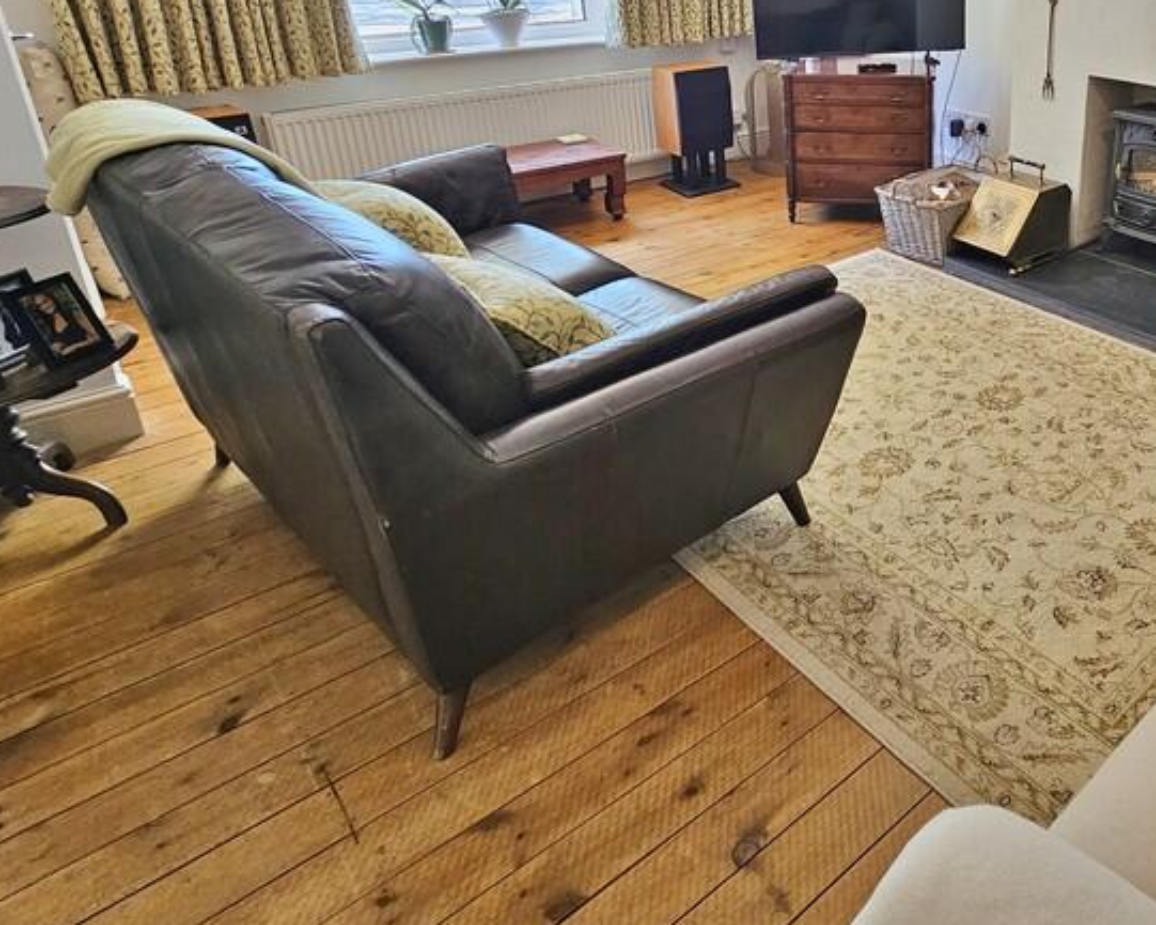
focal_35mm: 24
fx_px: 821
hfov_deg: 63.5
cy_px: 229
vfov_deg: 55.9
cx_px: 942
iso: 125
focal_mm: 2.2
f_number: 2.2
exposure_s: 1/50
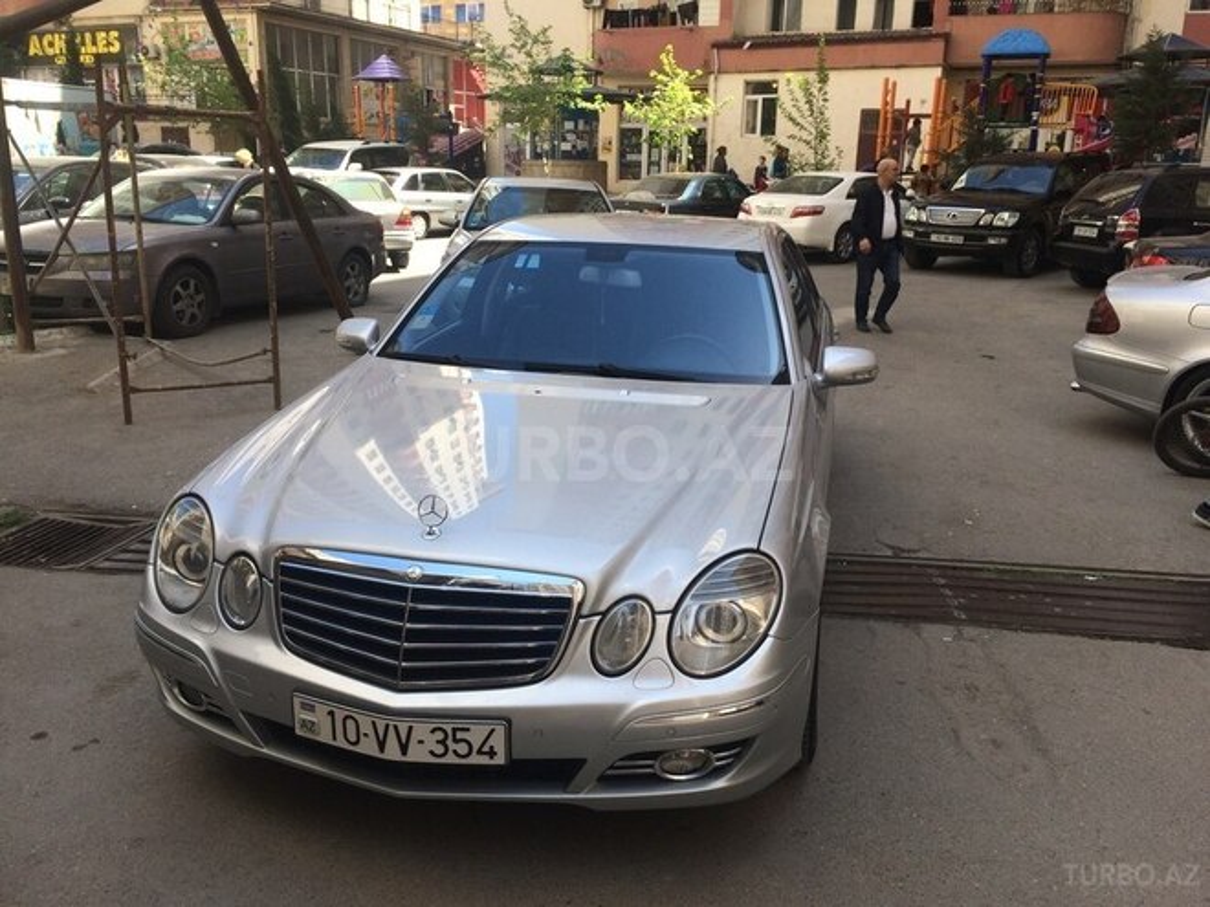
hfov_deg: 61.7
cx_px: 605
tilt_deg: -16.1
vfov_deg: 48.2
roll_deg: -1.0
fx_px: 1014
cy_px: 454
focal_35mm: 29
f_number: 2.2
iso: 32
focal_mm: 4.15
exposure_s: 1/562
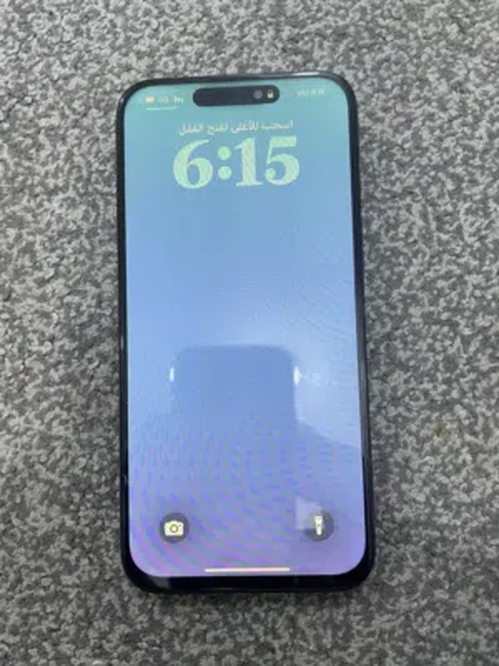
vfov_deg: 67.3
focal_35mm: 26
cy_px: 333
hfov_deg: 53.1
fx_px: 500
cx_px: 250
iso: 80
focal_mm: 4.2
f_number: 1.6
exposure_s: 1/60
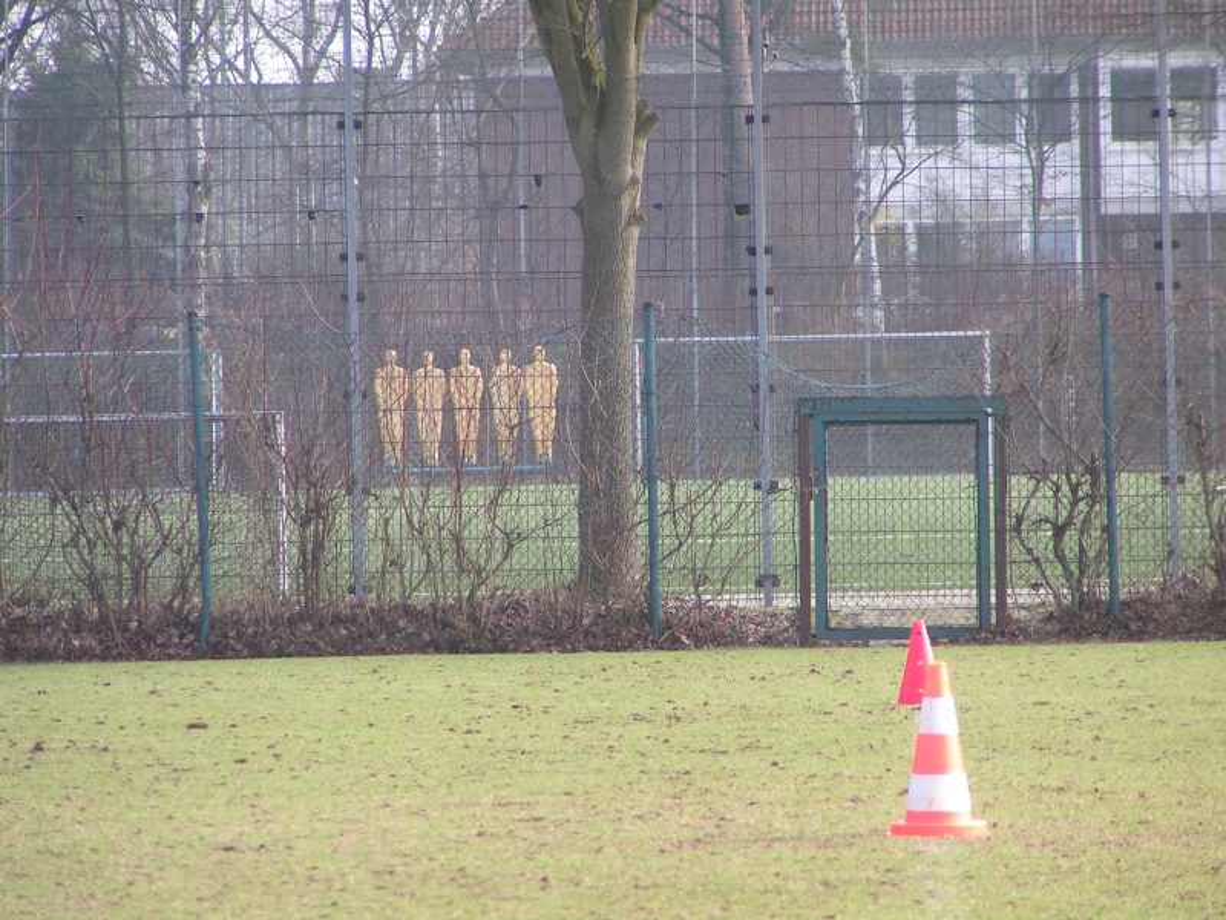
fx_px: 13459
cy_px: 460
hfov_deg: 5.2
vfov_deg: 3.9
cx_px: 613
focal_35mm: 380
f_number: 3.5
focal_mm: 58
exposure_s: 1/400
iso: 100
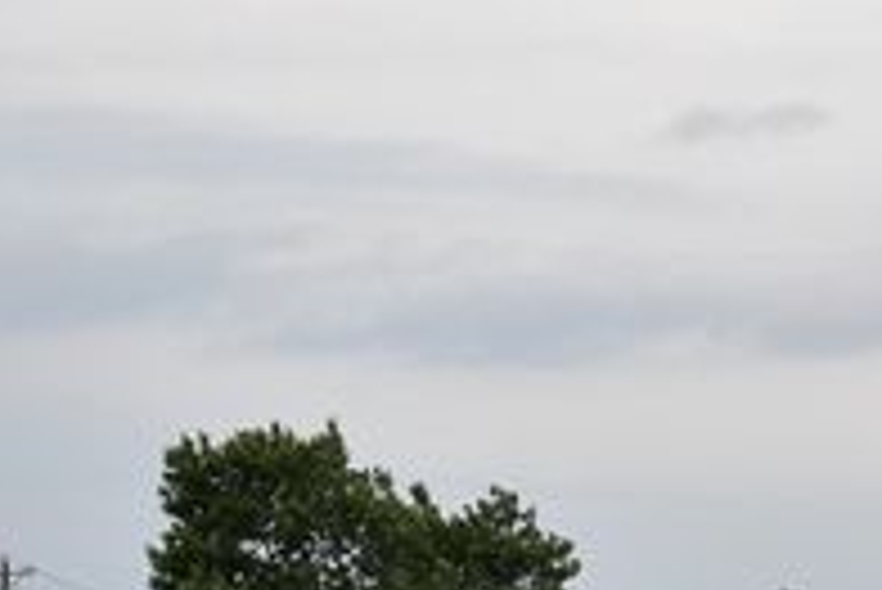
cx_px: 706
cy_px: 768
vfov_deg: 7.3
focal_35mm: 186
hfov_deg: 11.0
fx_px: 4560
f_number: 5
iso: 400
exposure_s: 1/250
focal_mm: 38
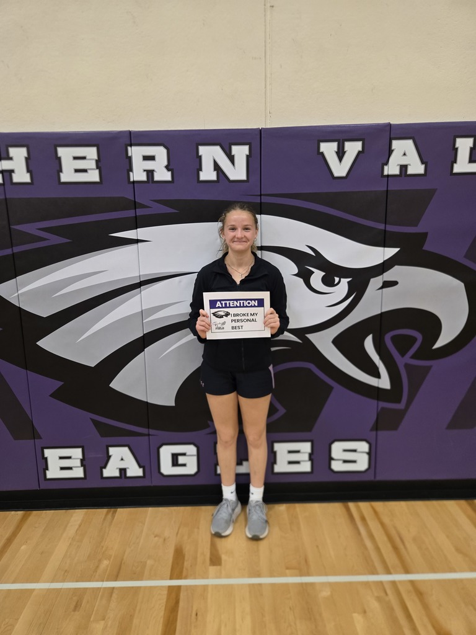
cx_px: 238
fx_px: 422
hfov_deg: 58.9
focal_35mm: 23
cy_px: 318
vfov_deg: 73.9
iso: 320
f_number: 1.8
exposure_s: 1/120
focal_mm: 5.4
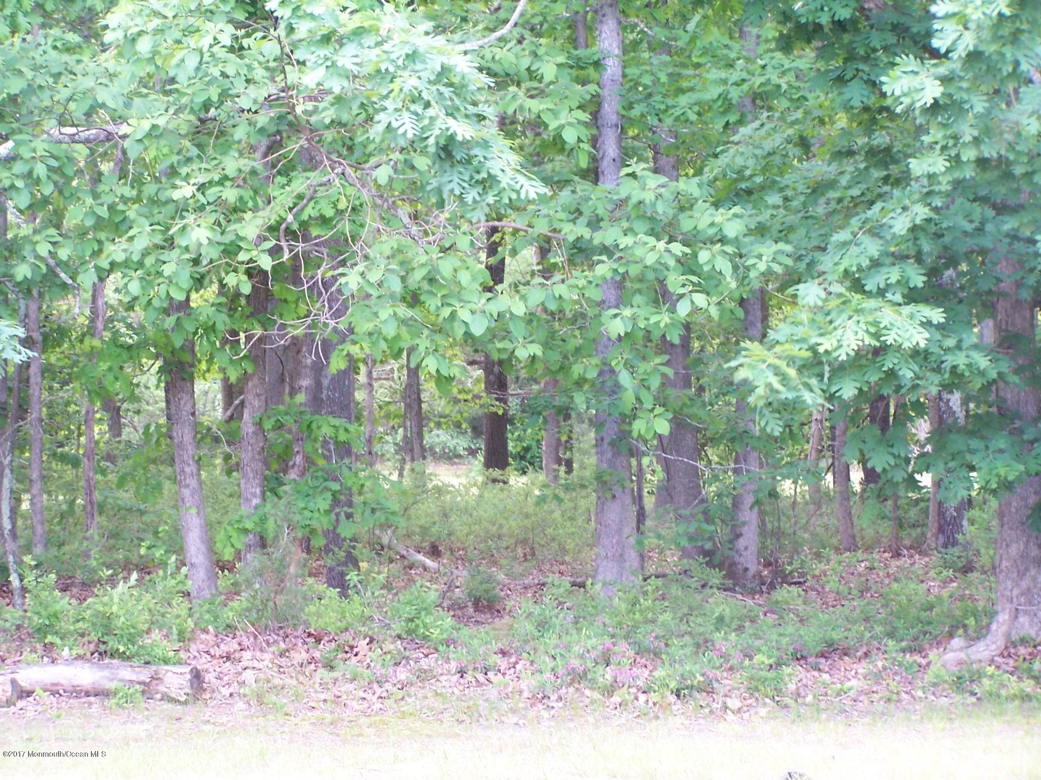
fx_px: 3158
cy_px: 390
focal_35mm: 105
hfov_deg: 18.7
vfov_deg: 14.1
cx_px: 520
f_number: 3.2
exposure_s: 1/45
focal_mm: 17.5
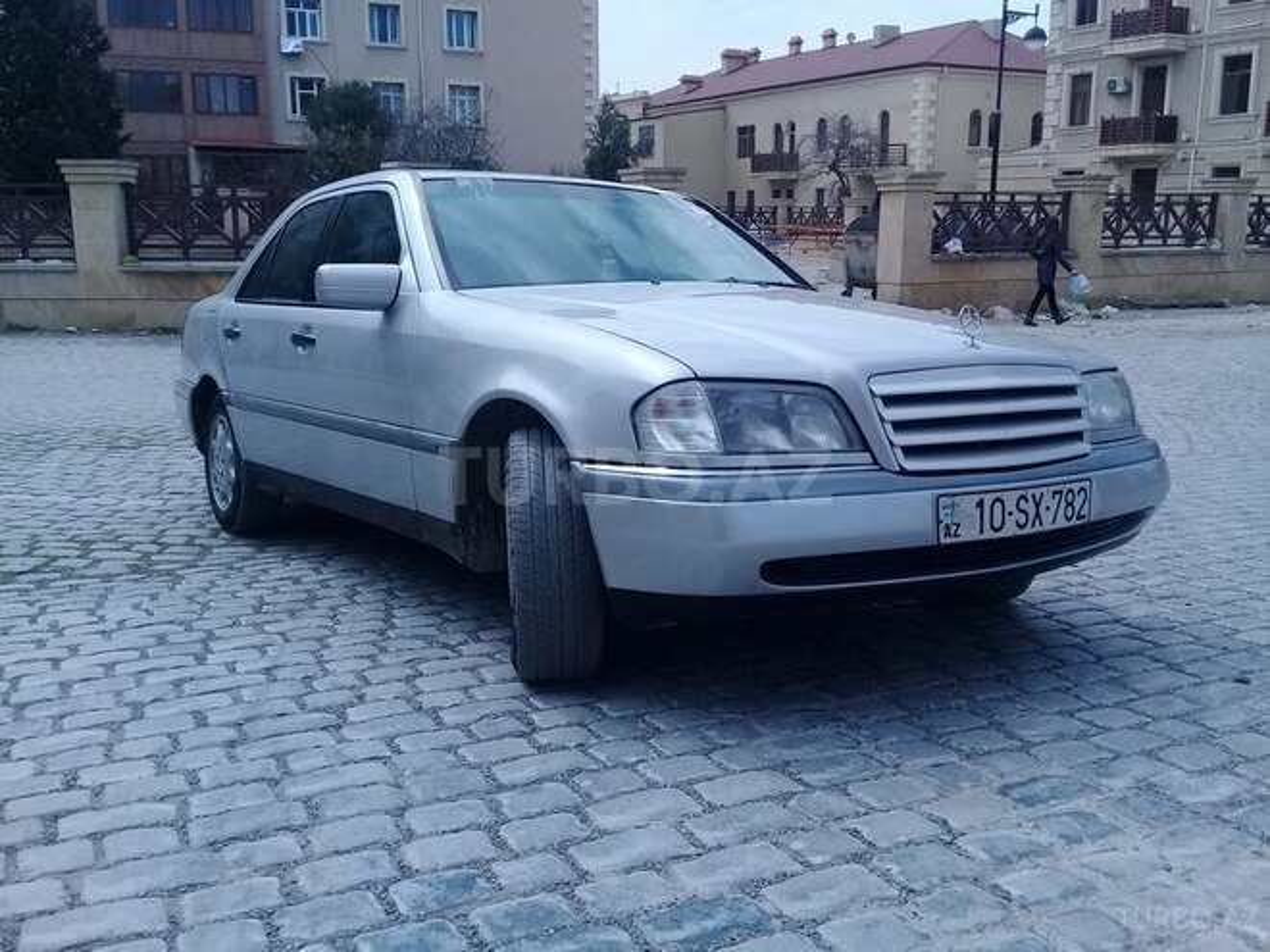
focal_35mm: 31
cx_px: 635
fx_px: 1137
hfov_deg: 58.4
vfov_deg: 45.4
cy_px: 476
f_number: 2.2
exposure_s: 1/1152
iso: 64
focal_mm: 3.3
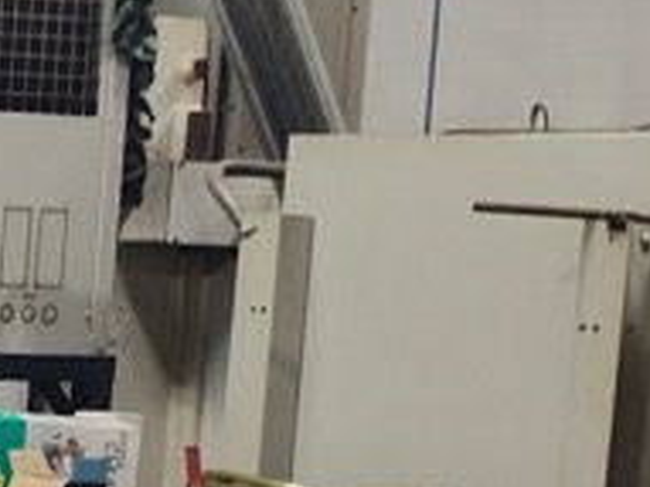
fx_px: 2890
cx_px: -1440
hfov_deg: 9.4
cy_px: 443
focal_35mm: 154
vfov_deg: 9.6
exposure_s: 1/60
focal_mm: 5.56
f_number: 1.8
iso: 669
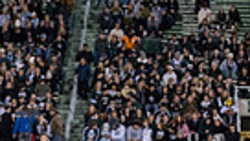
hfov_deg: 6.8
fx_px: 2072
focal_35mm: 312
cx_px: -149
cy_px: 248
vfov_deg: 3.9
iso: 1250
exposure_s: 1/500
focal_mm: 70
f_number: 3.2
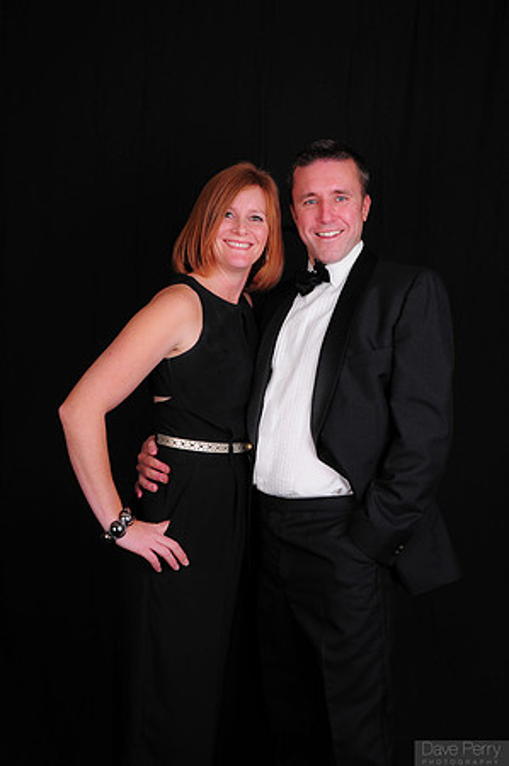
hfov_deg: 30.8
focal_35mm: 44
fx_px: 925
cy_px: 383
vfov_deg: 45.0
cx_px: 254
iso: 200
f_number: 8
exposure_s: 1/125
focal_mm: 29
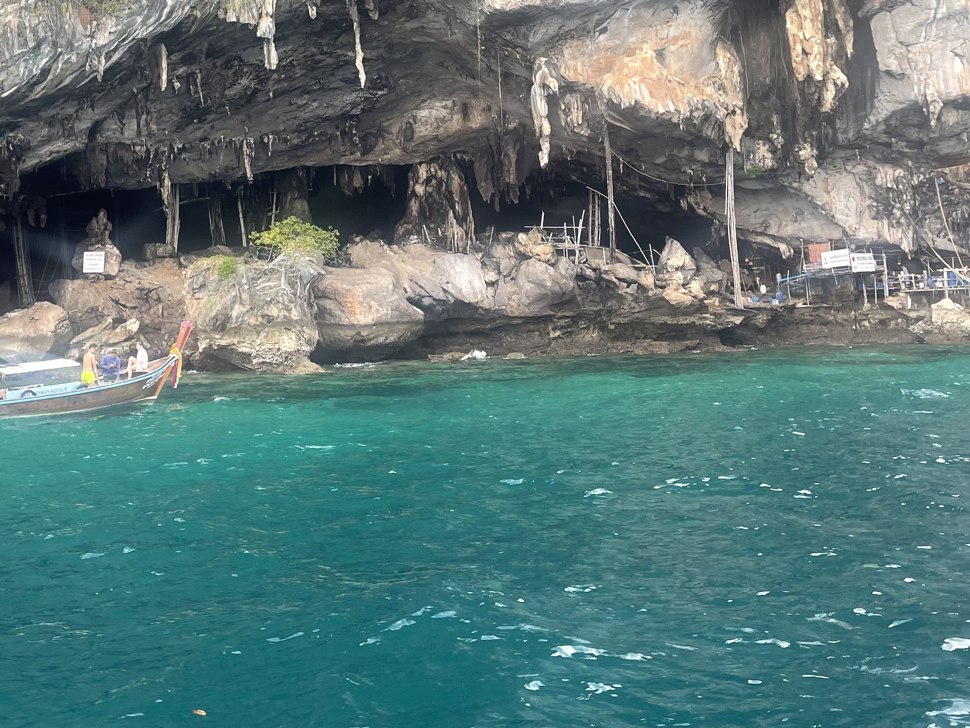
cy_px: 97
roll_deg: +3.6
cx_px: 356
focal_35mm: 49
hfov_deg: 38.6
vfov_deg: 28.7
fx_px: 1373
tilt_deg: +7.3
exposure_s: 1/226
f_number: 1.6
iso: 32
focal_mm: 4.2
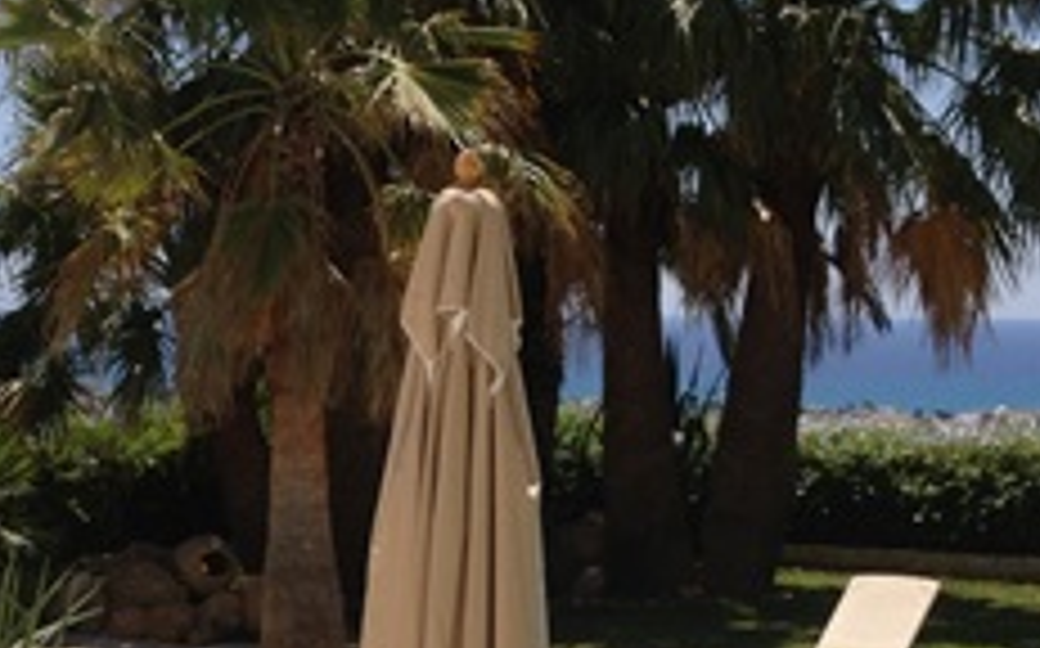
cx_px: 423
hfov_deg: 20.2
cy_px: 670
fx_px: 2917
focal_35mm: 103
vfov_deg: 12.5
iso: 50
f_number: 2.4
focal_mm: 4.28
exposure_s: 1/2304
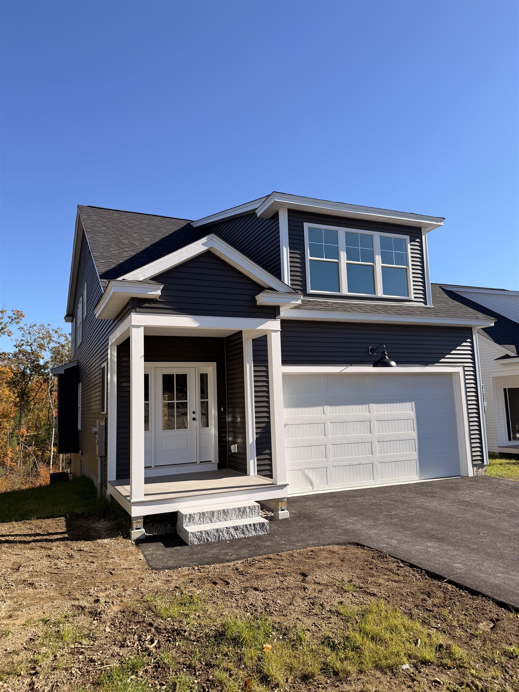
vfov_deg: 71.6
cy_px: 346
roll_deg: +1.9
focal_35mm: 24
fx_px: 480
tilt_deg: +7.1
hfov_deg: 56.8
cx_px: 260
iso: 80
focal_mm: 6.76
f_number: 1.78
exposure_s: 1/3425
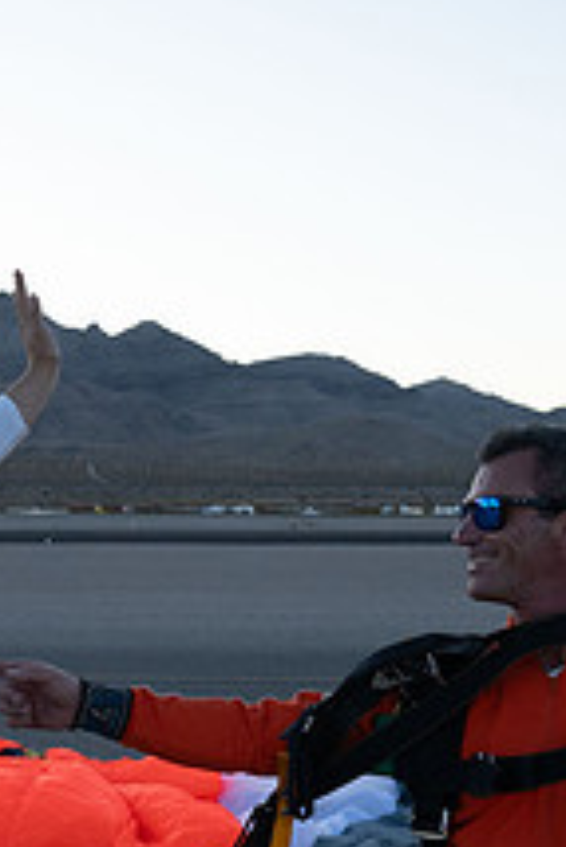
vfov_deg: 30.5
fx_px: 1530
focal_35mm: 65
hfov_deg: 20.9
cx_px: 230
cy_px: 619
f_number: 5
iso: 1250
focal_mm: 24
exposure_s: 1/2000
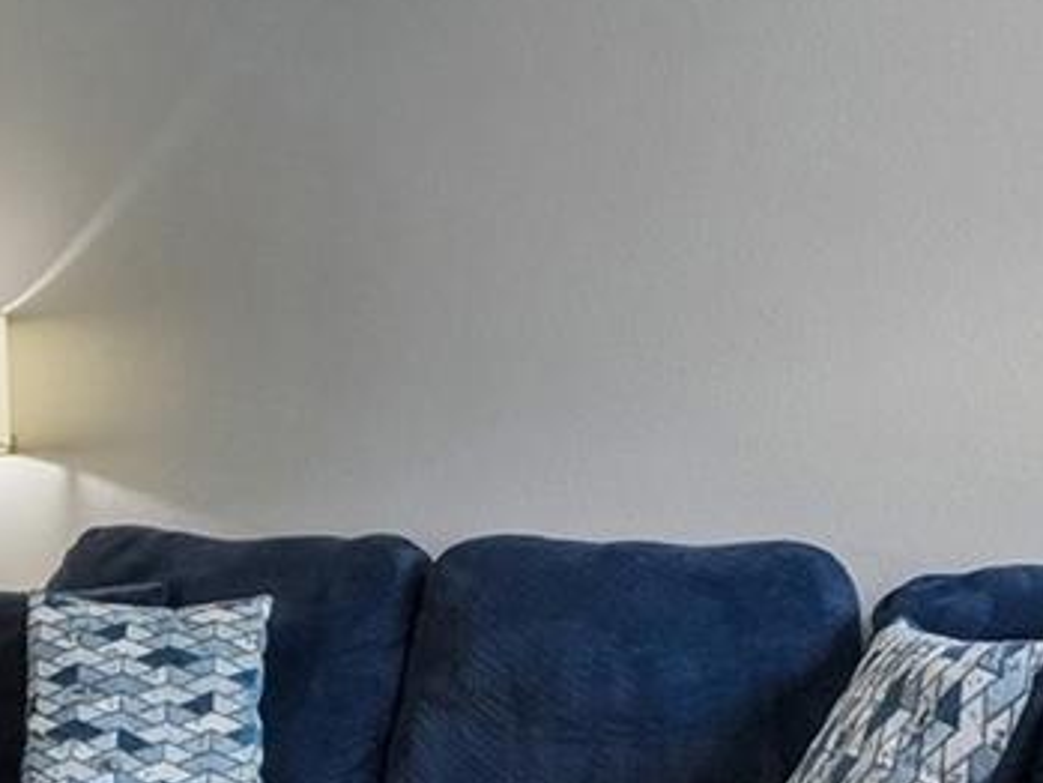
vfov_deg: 21.9
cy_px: 493
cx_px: 143
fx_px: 2019
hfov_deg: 28.1
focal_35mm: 67
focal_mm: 10
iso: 800
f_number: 8
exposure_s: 1/30
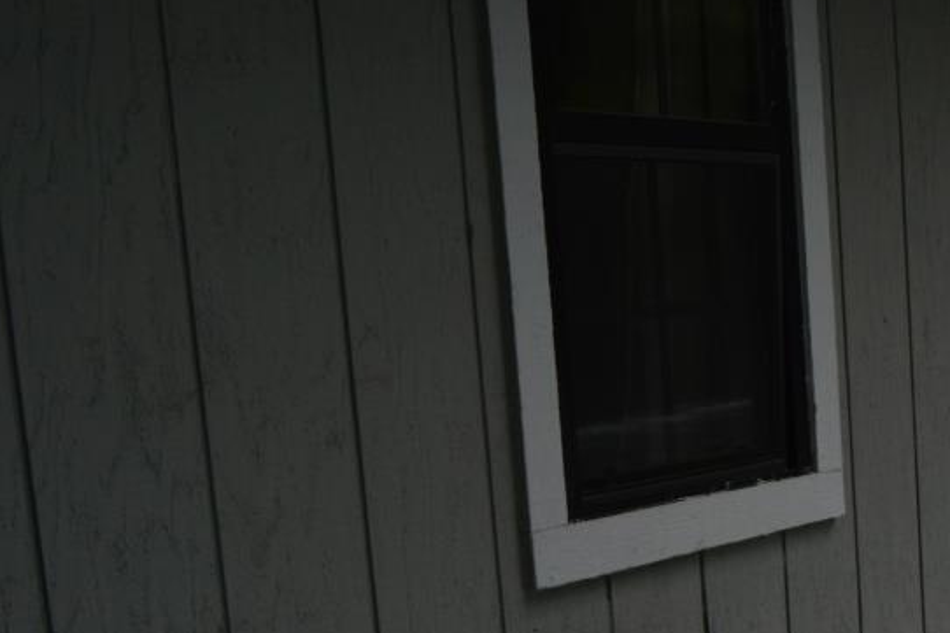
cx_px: 1258
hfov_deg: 21.9
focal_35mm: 83
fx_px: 2189
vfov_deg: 16.0
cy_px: 708
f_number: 9
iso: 400
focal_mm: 20
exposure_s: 1/125
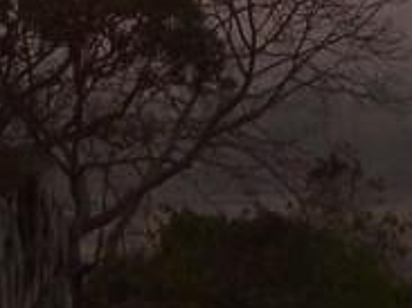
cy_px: -544
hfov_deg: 4.6
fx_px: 5162
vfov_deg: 3.4
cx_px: 288
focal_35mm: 434
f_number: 3.5
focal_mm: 13.2
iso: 100
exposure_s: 1/446
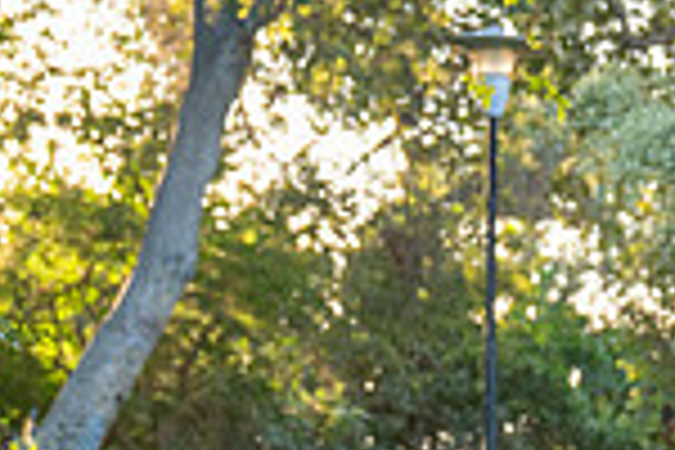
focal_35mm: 190
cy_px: 731
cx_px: 738
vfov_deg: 7.1
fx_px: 3562
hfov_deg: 10.7
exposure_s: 1/200
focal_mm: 49
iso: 400
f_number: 4.5
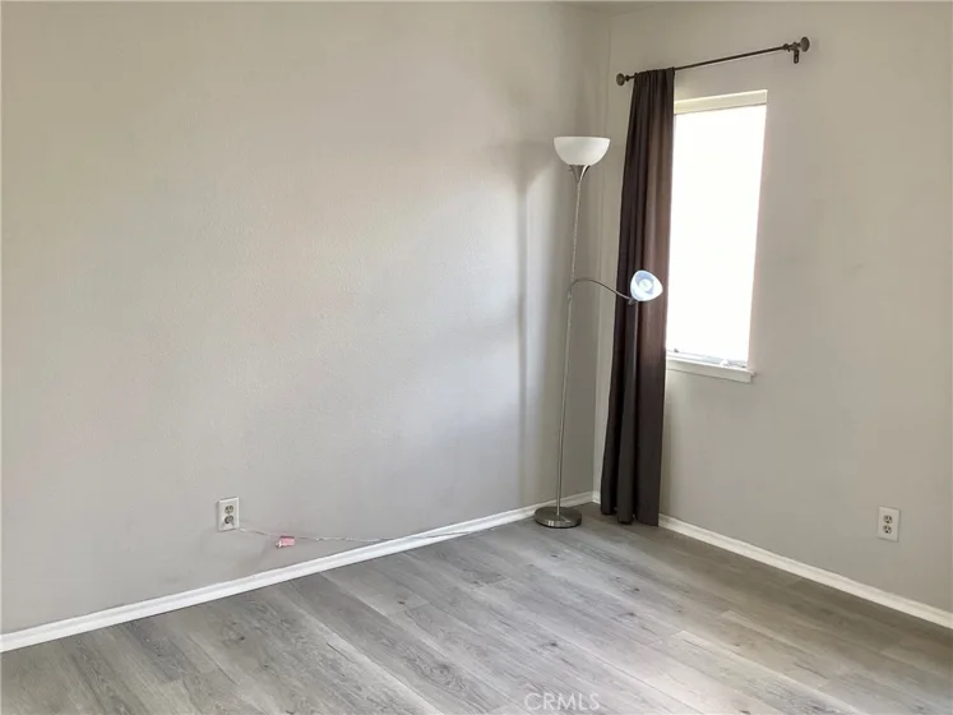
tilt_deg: -8.3
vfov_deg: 45.4
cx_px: 476
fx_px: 853
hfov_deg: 58.4
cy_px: 358
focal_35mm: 31
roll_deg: -2.5
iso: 50
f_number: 2.4
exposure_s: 1/50
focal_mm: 3.3
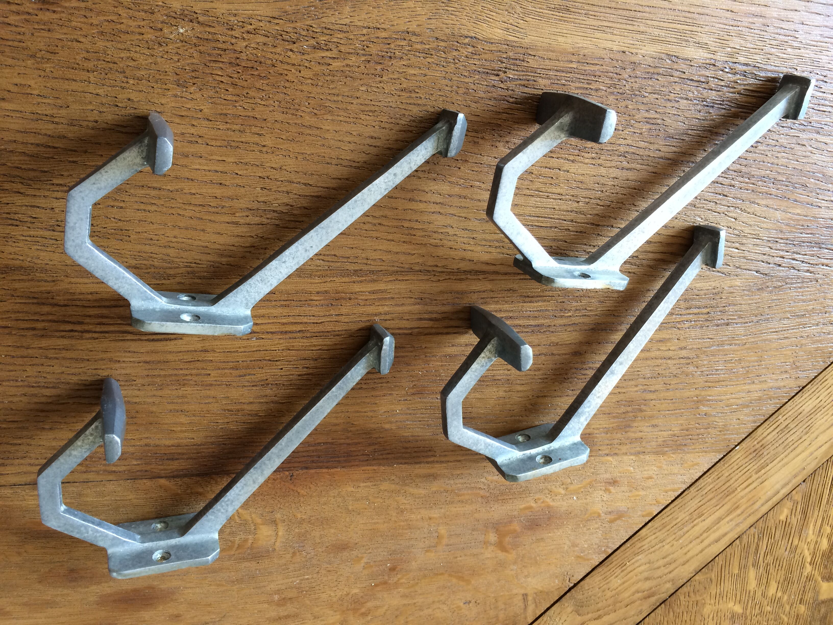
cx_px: 416
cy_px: 312
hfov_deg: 61.7
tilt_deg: -67.9
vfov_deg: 48.2
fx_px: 698
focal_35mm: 29
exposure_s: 1/33
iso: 100
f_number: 2.2
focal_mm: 4.15
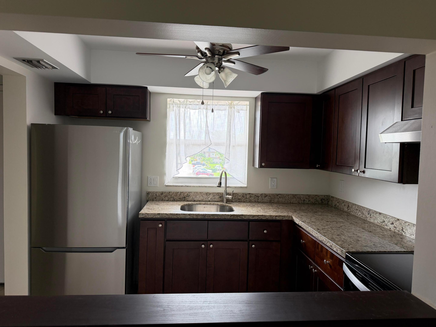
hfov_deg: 71.6
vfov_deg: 56.8
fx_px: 302
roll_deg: -1.5
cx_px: 218
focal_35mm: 24
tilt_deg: -2.9
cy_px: 164
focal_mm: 6.76
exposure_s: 1/164
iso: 200
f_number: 1.78
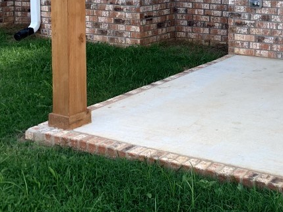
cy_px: -18
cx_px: 295
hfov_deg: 28.8
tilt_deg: -3.9
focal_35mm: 62
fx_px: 507
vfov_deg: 22.4
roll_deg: -1.0
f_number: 1.8
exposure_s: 1/471
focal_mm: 4.25
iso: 25
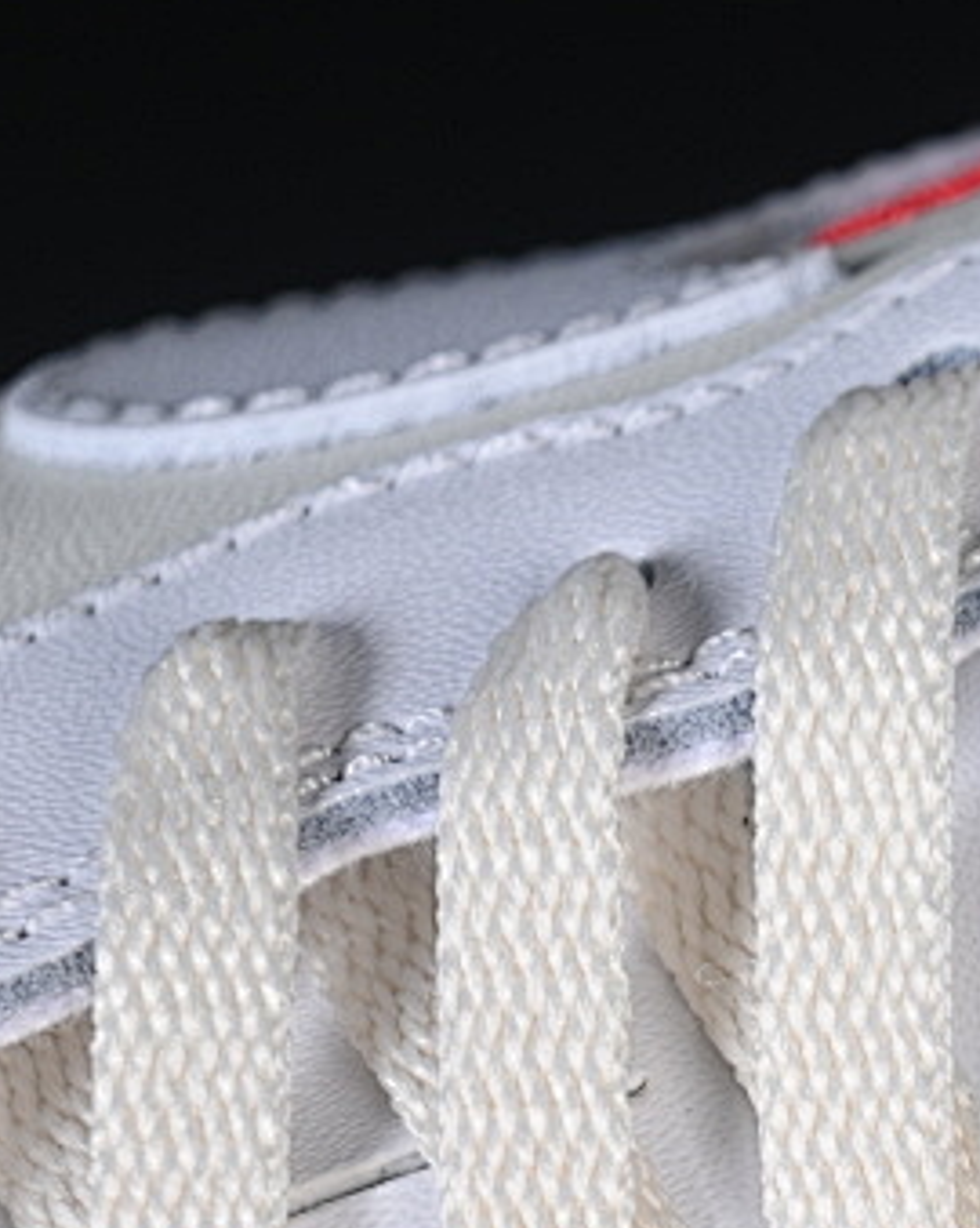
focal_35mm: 225
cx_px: 1637
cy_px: 1195
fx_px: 8165
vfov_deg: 8.6
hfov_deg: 6.7
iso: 160
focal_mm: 50
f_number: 7.1
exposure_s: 1/80
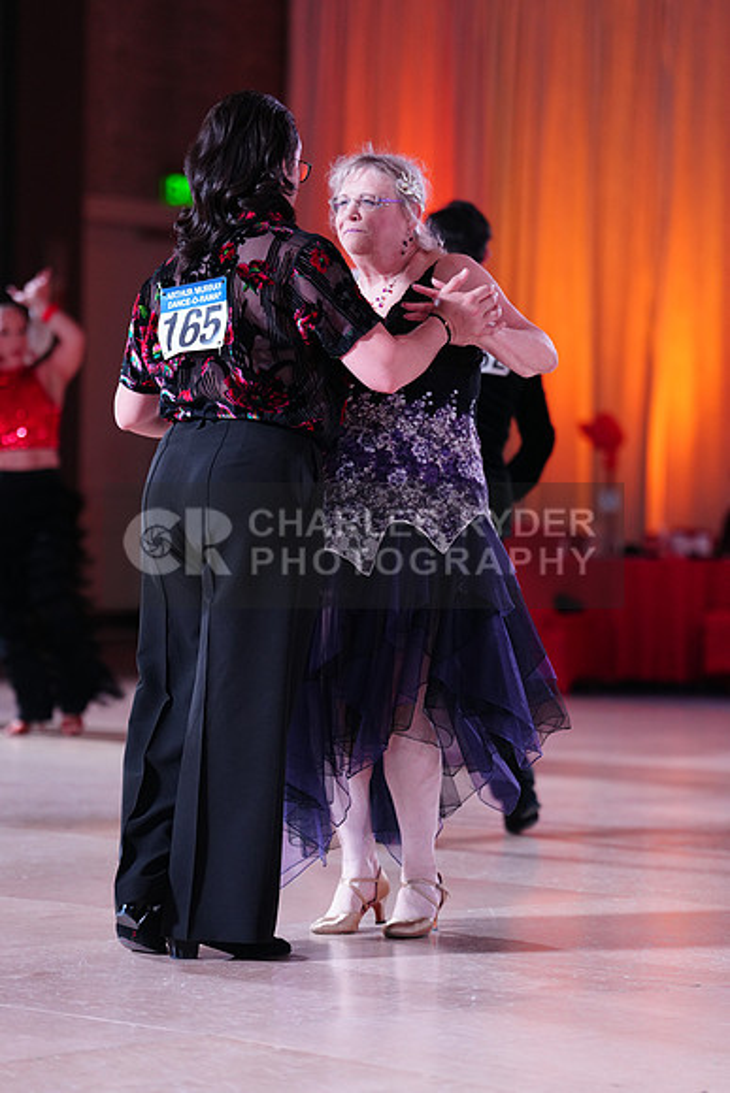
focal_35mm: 121
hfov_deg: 11.3
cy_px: 546
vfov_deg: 16.9
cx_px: 365
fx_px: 3678
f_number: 2.8
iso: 1600
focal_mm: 121
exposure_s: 1/400
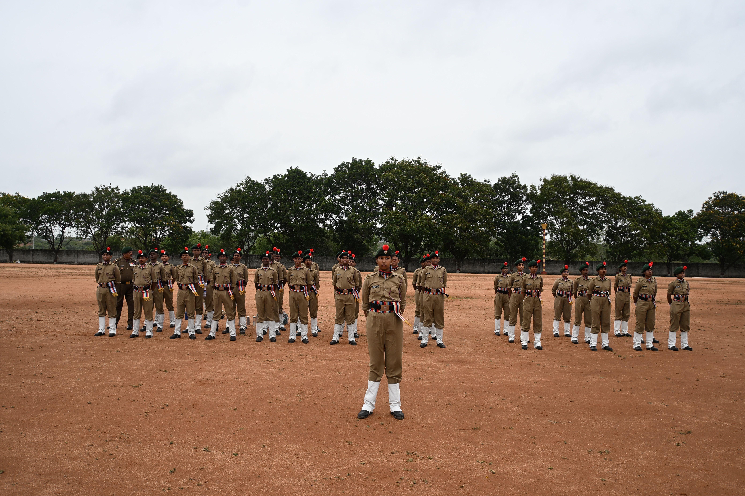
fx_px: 947
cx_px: 372
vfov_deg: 29.4
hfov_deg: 43.0
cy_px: 248
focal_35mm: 46
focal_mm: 30.5
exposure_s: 1/320
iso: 100
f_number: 9
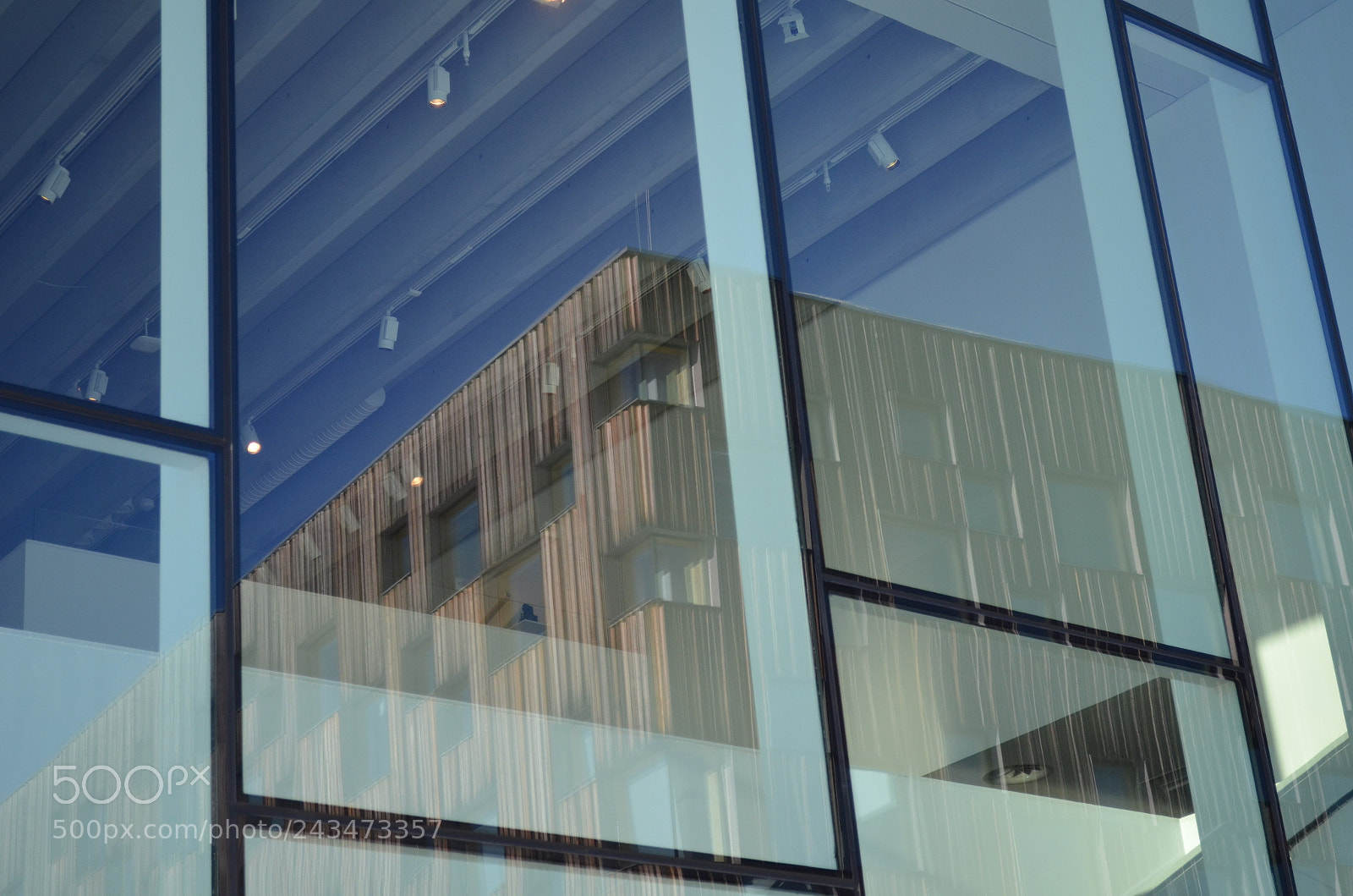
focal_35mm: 66
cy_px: 448
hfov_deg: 30.6
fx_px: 2475
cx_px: 676
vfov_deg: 20.5
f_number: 5.3
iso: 500
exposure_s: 1/1250
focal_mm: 44
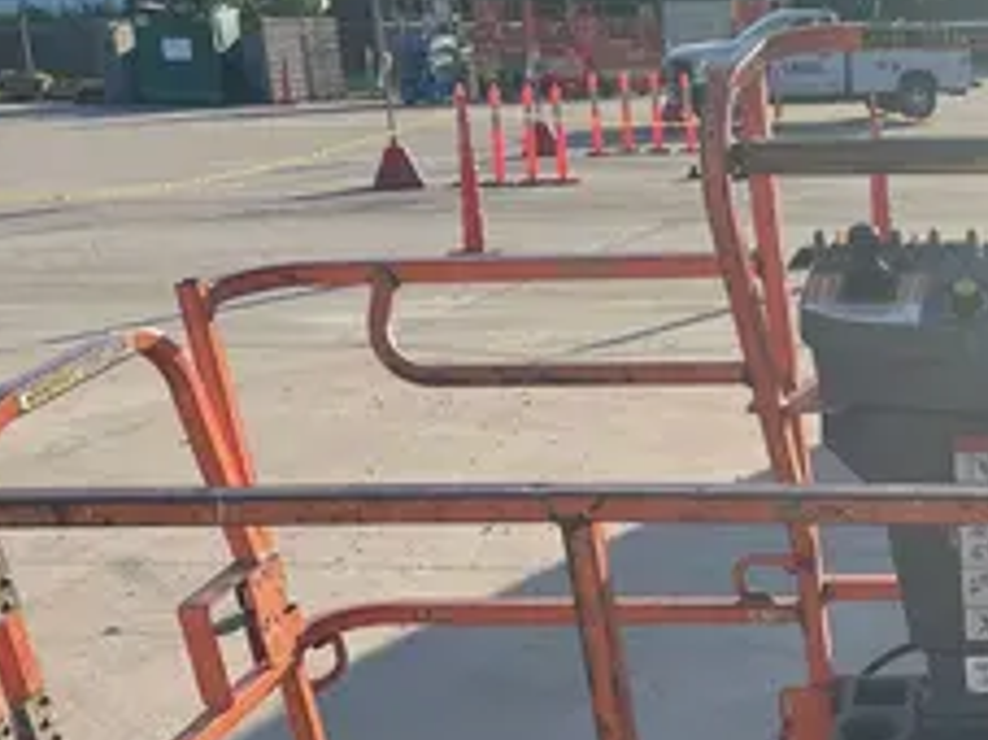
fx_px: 1797
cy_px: 655
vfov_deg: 22.7
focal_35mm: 63
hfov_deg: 28.3
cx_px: 1058
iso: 32
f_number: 1.6
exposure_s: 1/2817
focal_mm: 4.2
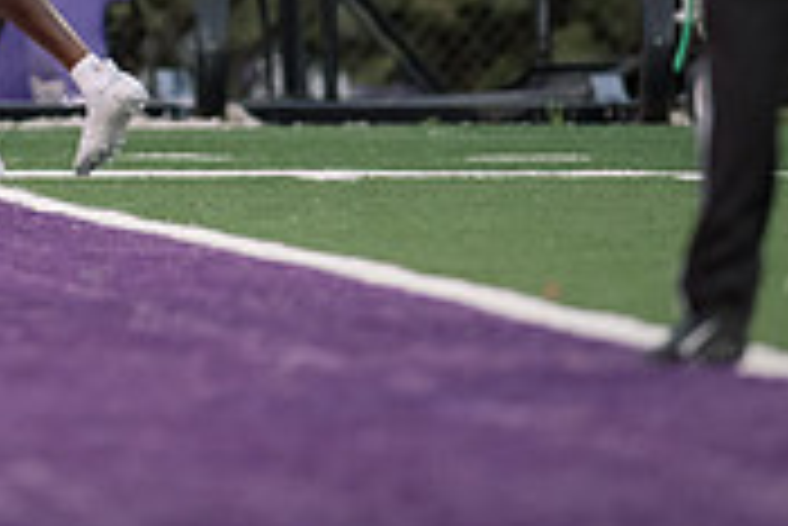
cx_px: -140
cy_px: -299
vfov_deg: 1.4
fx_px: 21775
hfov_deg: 2.1
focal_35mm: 994
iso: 2500
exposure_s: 1/800
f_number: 2.8
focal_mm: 300
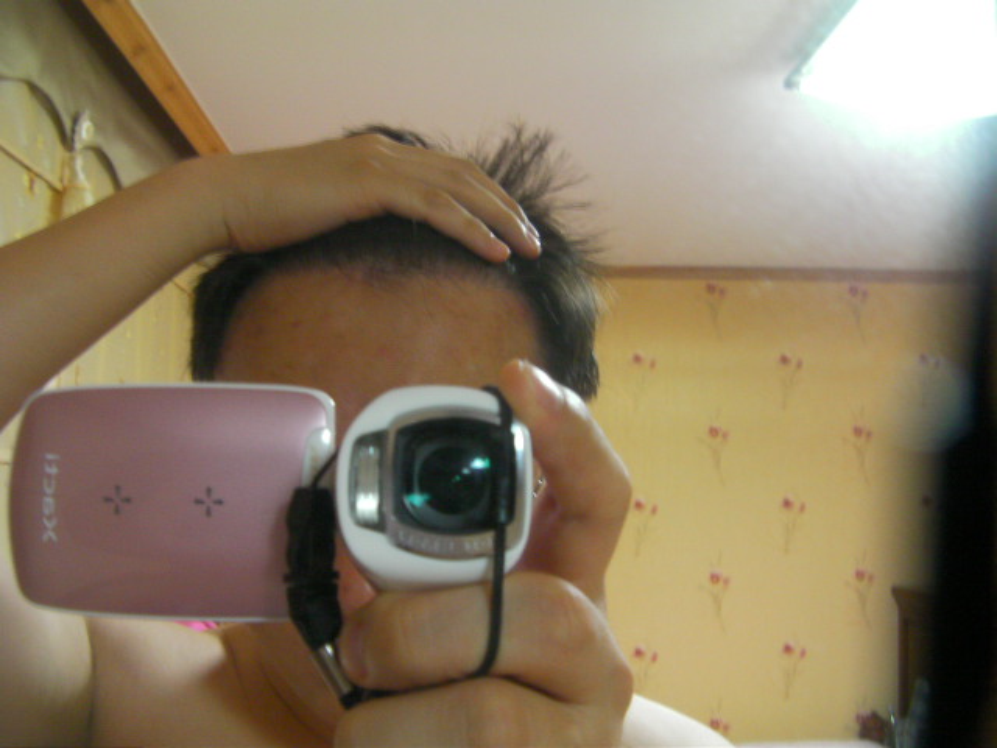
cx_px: 498
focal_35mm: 38
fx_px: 1094
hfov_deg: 49.0
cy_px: 374
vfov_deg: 37.7
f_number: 3.5
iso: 200
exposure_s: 1/7.2
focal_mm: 6.8
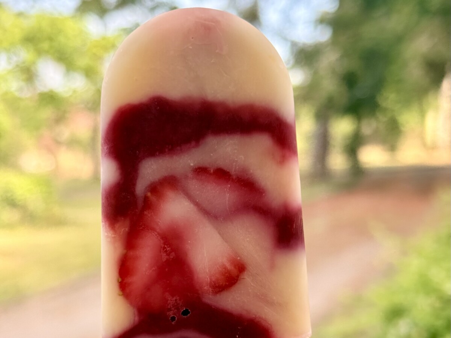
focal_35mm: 48
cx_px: 226
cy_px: 169
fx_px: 625
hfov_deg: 39.7
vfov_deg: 30.3
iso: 80
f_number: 1.78
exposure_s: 1/506
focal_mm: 6.76
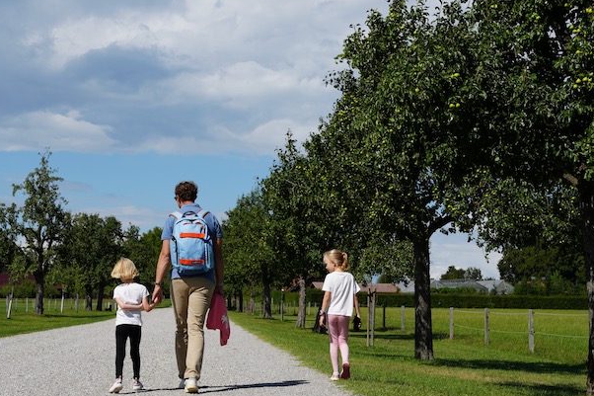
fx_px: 1336
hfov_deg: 25.1
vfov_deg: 16.8
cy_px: 234
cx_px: 290
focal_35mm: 81
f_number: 10
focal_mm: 47.6
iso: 100
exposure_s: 1/320
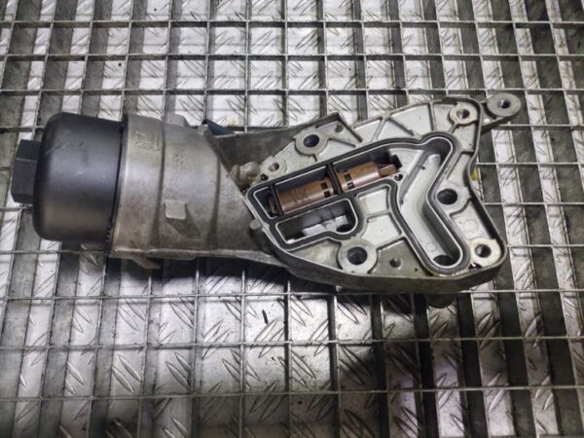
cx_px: 292
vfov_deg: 54.9
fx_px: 422
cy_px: 219
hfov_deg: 69.4
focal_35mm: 25
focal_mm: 5.23
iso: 160
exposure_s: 1/50
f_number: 1.8
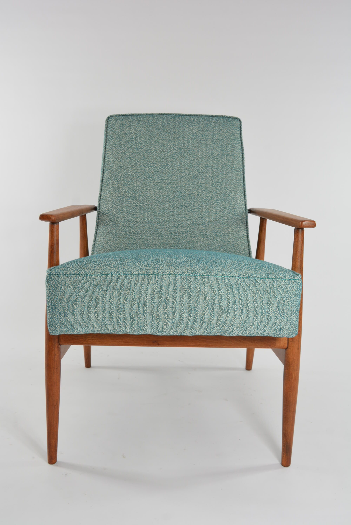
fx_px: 525
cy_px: 262
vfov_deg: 53.1
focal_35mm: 36
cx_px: 176
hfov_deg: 36.9
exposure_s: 1/60
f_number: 8
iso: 400
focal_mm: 24
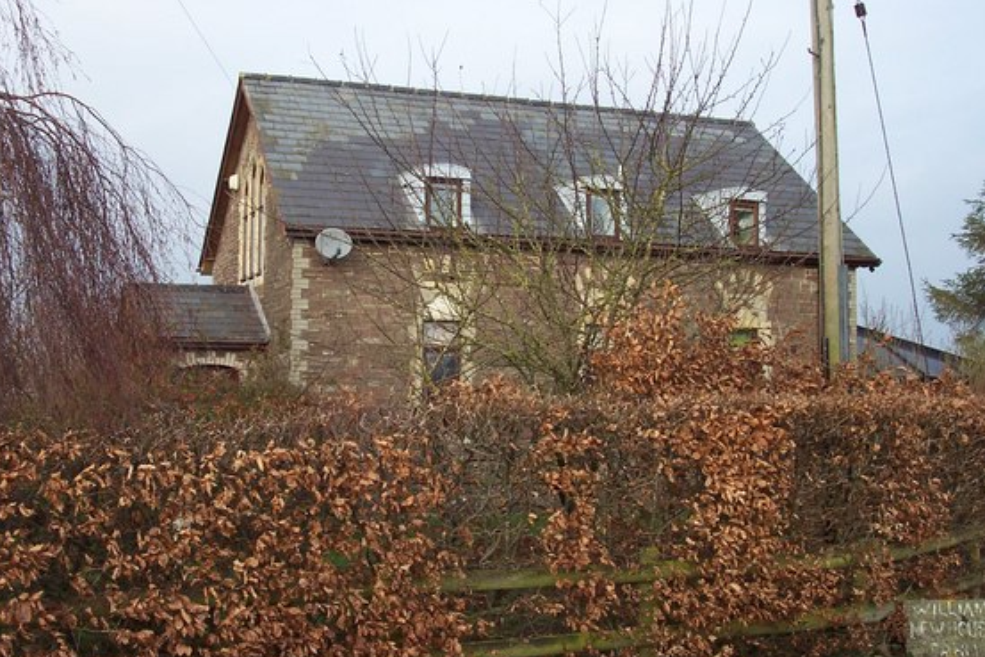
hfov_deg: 44.4
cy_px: 318
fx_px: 1204
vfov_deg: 30.5
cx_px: 444
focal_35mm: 44
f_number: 4.8
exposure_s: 1/250
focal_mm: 8
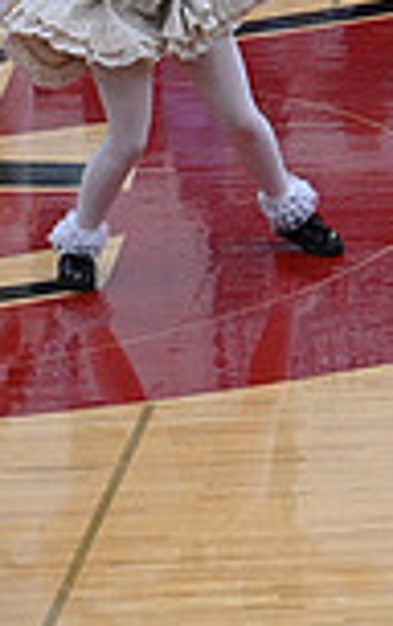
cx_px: 1138
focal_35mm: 375
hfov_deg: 3.4
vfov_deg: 5.6
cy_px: -137
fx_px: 6408
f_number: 4
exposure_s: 1/400
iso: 4000
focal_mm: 97
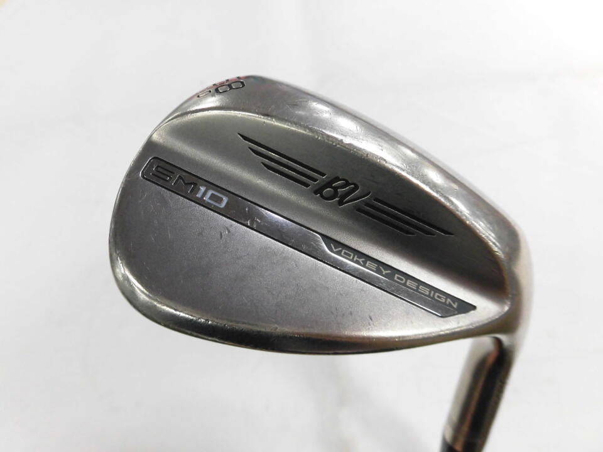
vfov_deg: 56.8
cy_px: 226
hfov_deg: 71.6
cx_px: 302
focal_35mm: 24
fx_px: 418
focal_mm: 4.3
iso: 200
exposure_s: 1/50
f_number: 3.1
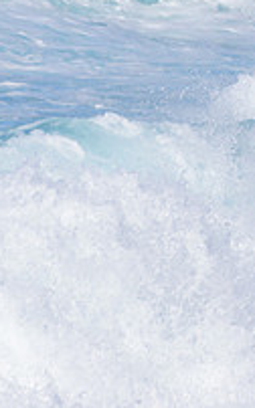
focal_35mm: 2194
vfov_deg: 1.0
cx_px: 565
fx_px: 24431
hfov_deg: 0.6
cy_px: 25
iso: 220
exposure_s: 1/2000
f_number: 5.6
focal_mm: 500
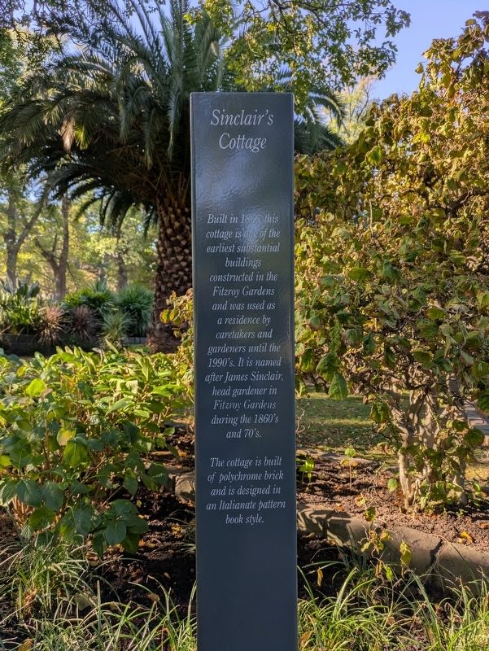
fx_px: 470
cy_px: 326
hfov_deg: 54.9
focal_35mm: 25
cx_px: 244
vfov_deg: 69.4
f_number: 1.89
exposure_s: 1/404
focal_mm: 5.43
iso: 49
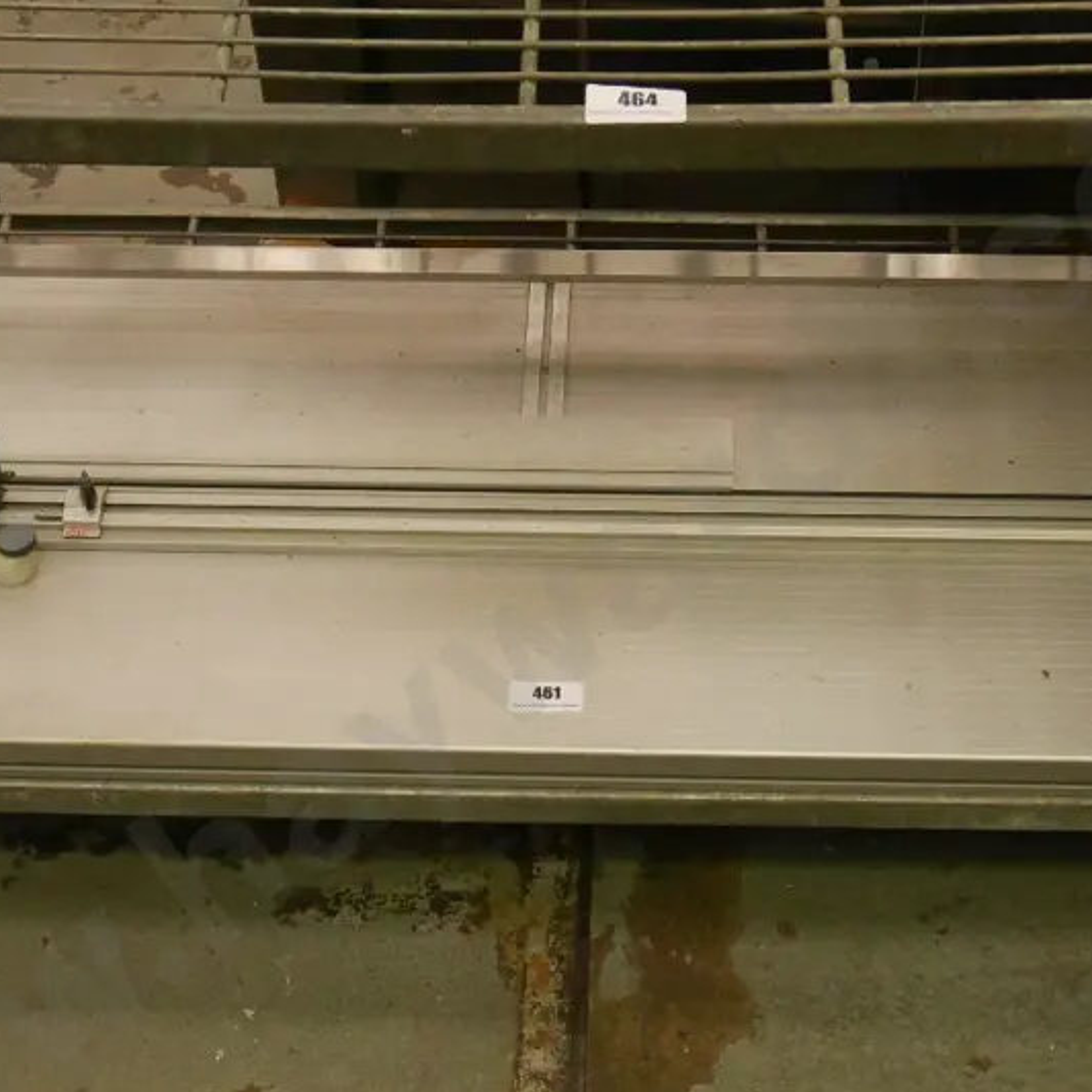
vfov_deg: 25.3
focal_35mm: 68
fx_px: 2427
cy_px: 622
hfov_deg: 25.4
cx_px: 565
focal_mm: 20
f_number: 4.6
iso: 3200
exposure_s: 1/320
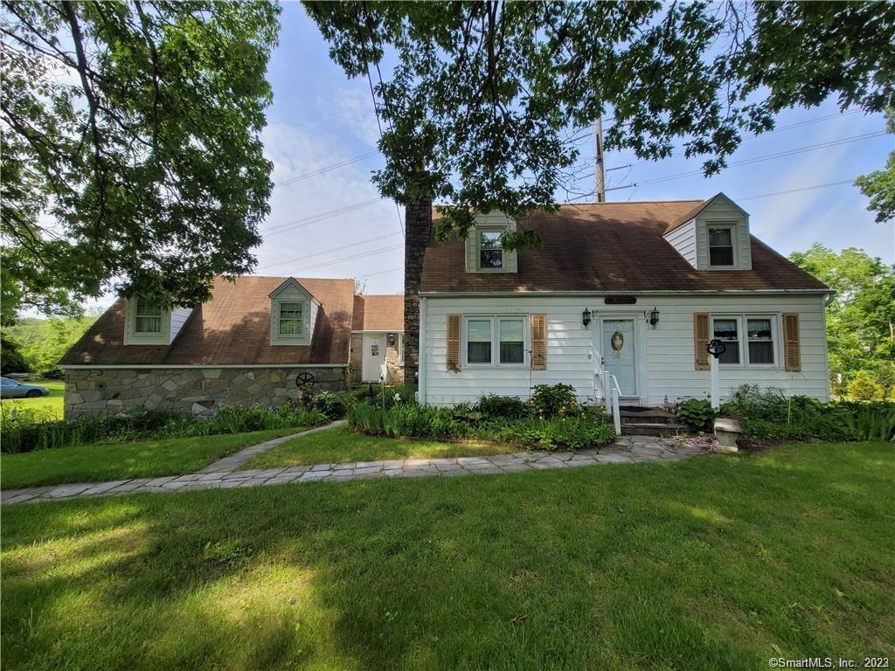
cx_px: 448
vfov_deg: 89.9
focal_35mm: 13
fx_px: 336
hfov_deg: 106.2
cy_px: 336
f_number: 2.2
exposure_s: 1/870
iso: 64
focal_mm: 2.2
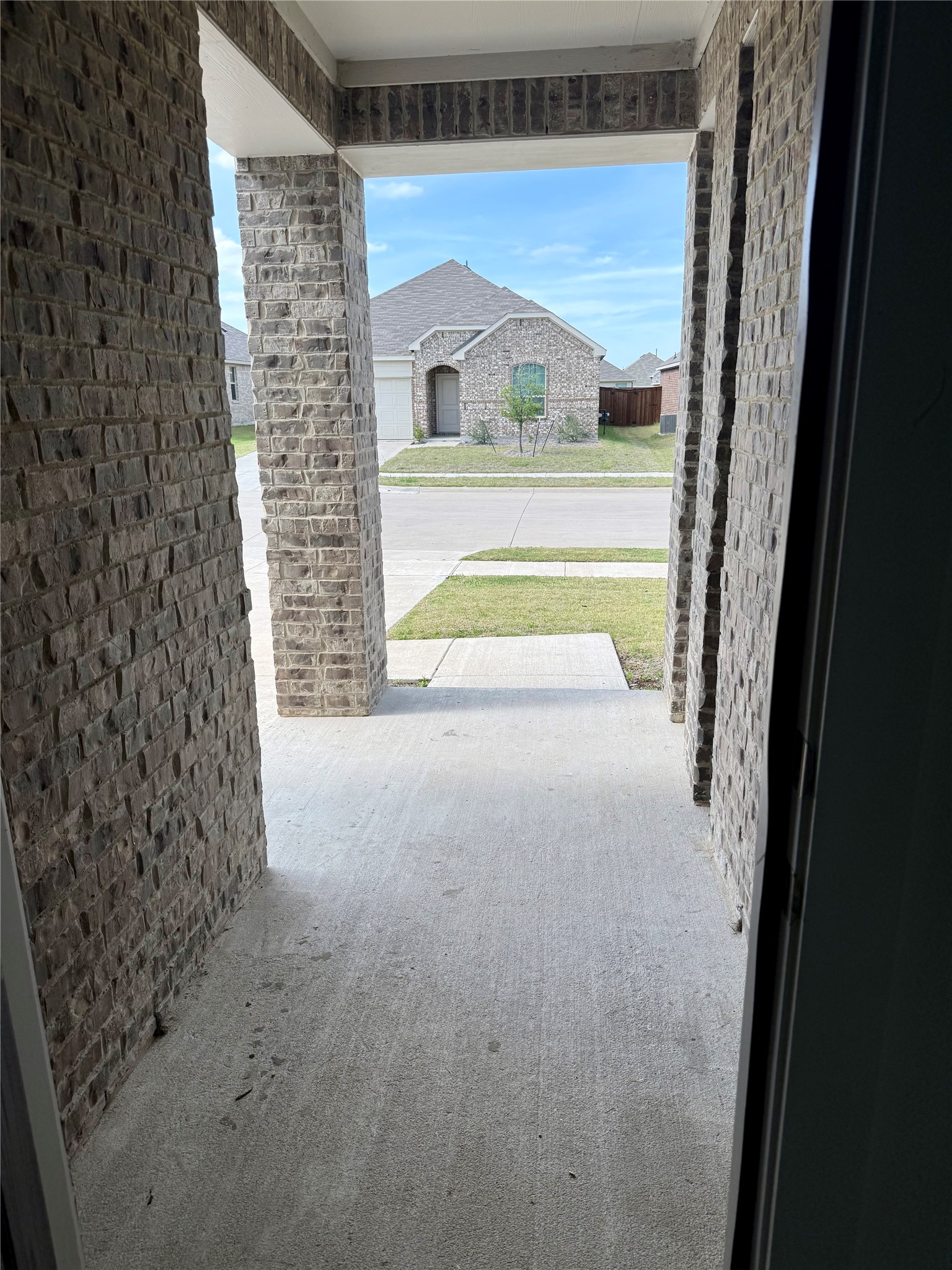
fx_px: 880
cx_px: 476
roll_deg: +1.0
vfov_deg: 71.6
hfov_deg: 56.8
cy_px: 635
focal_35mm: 24
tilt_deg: -15.2
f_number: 1.78
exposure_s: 1/1855
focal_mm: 6.76
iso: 80
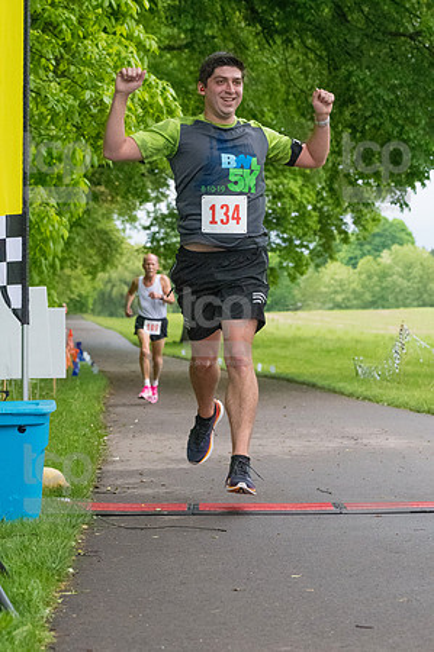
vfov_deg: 16.7
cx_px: 217
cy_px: 326
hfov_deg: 11.1
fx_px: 2229
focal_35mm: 123
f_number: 5.6
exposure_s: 1/1250
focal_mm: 82
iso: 6400
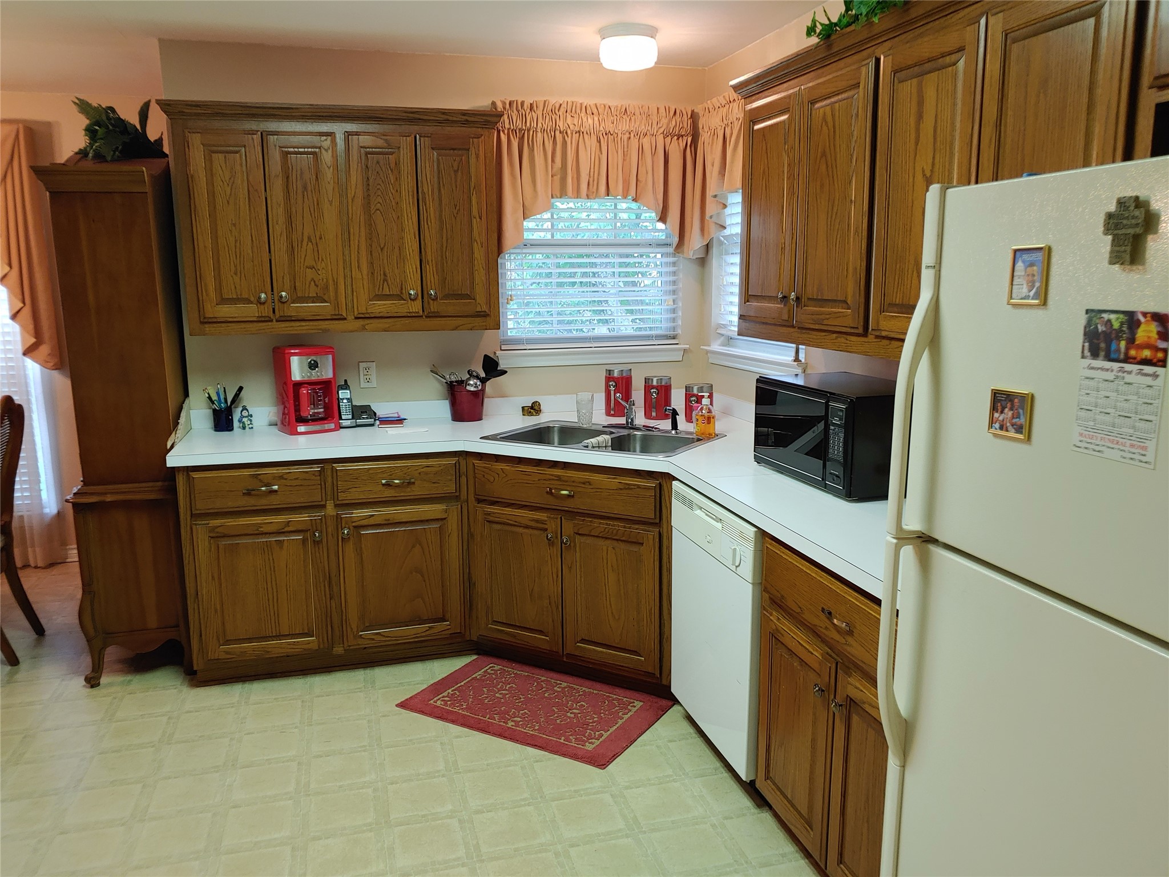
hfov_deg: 69.4
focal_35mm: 25
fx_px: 844
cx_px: 584
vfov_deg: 54.9
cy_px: 438
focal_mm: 4.23
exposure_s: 1/40
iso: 150
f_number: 1.5
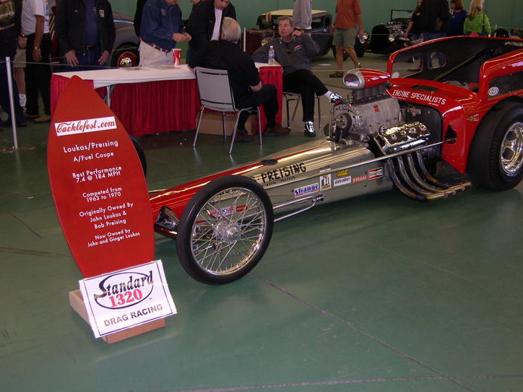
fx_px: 635
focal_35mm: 42
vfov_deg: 34.3
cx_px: 274
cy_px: 201
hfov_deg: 44.8
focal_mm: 8
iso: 148
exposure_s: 1/60
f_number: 2.8
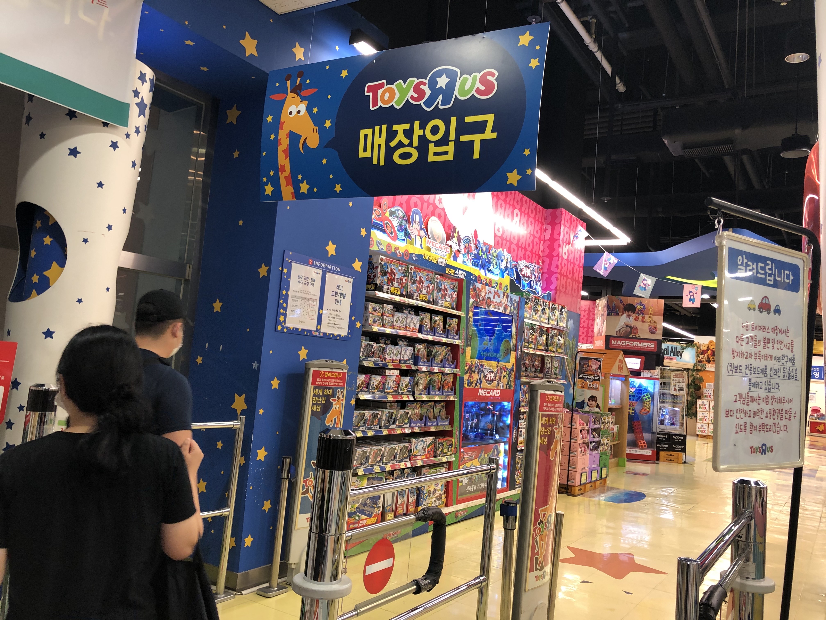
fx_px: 668
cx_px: 413
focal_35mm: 28
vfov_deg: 49.7
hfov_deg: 63.4
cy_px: 310
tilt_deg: +7.2
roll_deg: -3.7
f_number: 1.8
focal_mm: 3.99
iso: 40
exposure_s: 1/24
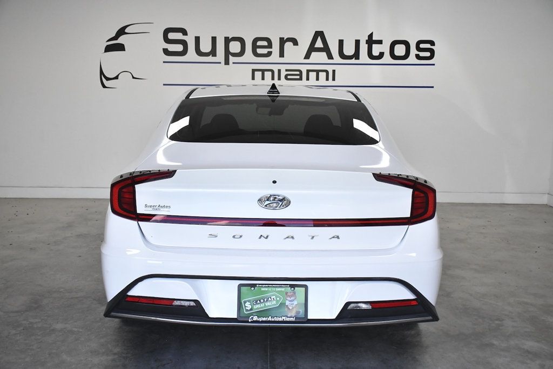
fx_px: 614
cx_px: 276
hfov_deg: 48.5
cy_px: 184
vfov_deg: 33.4
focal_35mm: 40
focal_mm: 27
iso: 2500
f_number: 4
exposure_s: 1/3200
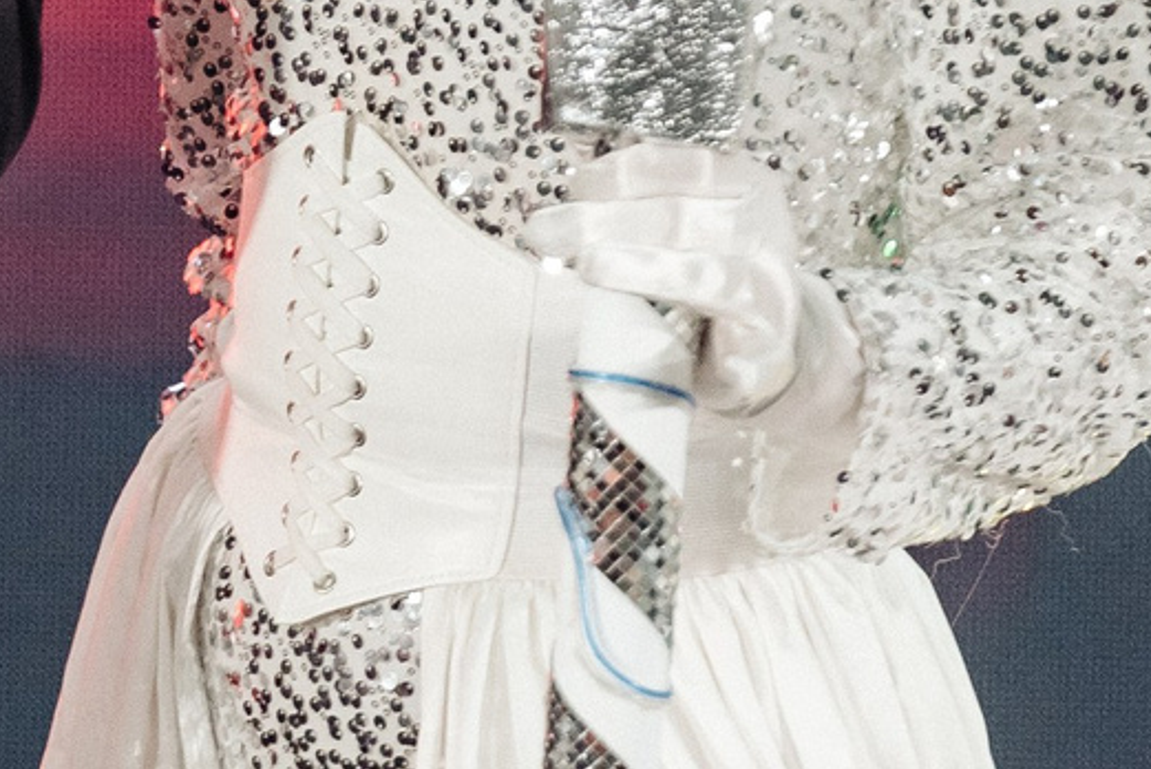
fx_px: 31413
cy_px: -350
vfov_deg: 1.4
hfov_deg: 2.1
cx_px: -323
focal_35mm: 982
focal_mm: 200
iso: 2500
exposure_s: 1/160
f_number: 3.5
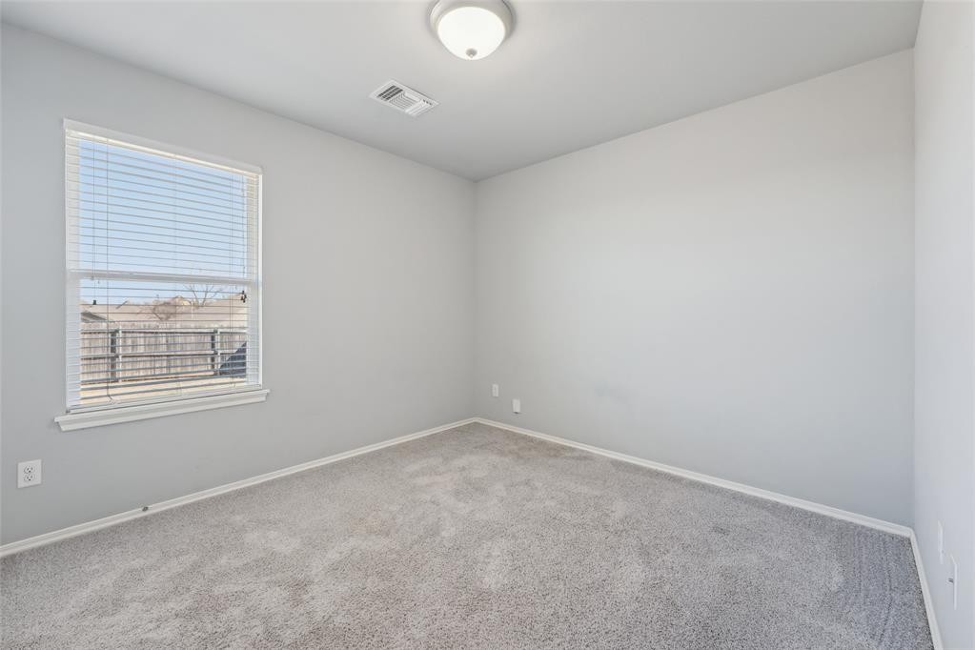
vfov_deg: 81.2
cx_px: 488
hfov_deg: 104.3
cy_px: 325
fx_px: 379
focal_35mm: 14
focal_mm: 14
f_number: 8
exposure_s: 1/13
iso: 400
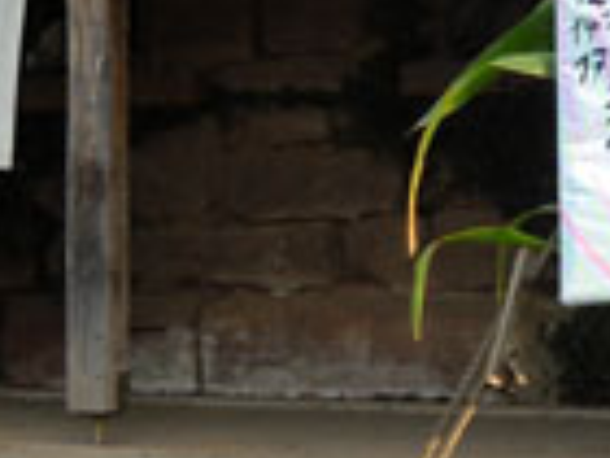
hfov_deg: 11.8
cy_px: 360
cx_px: 529
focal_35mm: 166
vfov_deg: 8.9
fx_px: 2925
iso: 64
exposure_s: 1/91
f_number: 3.1
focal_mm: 6.72
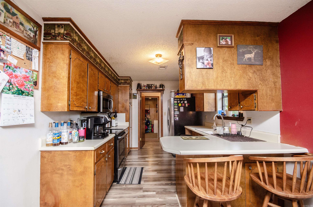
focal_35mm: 15
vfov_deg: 77.1
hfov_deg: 100.5
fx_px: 130
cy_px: 104
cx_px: 156
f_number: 9
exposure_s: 1/60
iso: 640
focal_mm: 10
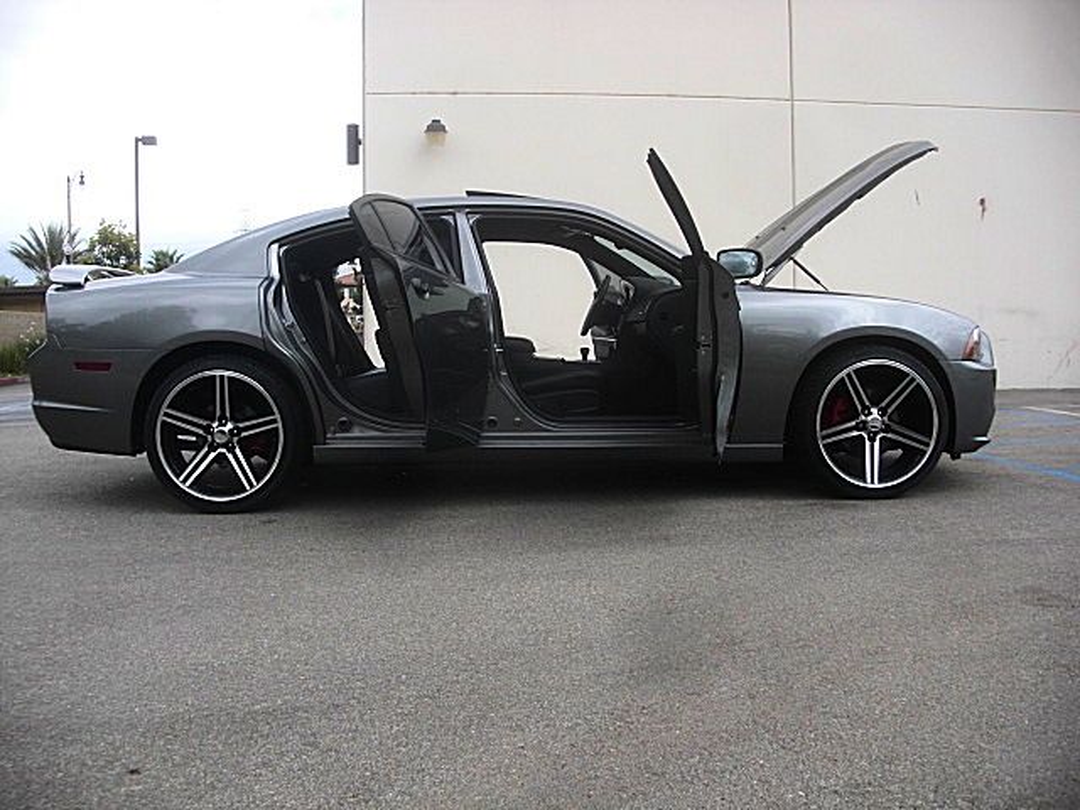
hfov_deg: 51.4
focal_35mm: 36
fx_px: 1123
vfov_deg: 39.7
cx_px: 540
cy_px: 405
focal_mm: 6.3
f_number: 2.8
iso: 50
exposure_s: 1/500
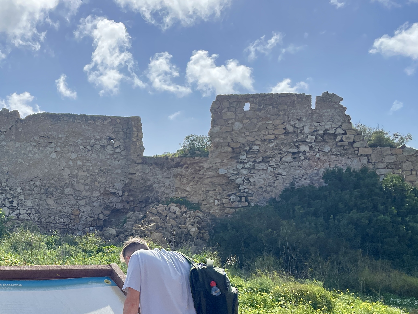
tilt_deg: -4.9
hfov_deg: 35.8
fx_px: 616
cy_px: 269
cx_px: 61
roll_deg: -0.9
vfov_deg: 27.7
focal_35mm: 51
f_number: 1.6
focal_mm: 4.2
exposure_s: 1/5556
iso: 32
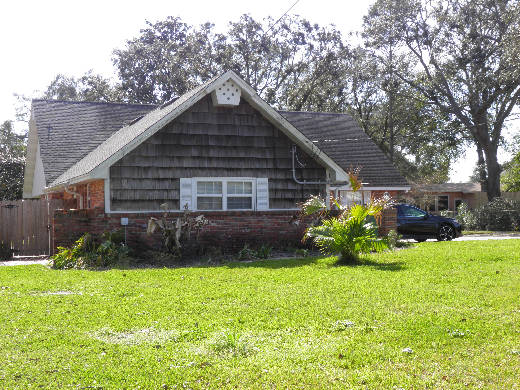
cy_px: 195
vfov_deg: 32.9
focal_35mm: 44
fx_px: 661
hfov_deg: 42.9
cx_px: 260
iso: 50
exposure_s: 1/80
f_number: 6
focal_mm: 7.9
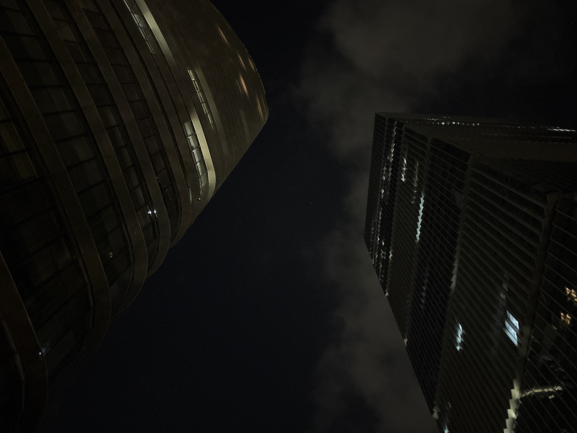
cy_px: 208
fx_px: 467
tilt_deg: +75.6
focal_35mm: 28
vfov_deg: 49.7
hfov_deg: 63.4
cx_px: 304
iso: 5000
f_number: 1.6
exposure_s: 1/17
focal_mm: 5.96
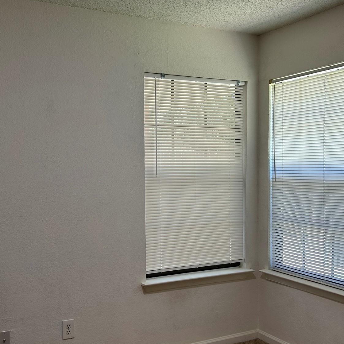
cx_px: 162
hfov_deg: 40.0
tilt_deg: -2.3
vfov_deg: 40.0
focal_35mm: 42
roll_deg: +1.3
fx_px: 472
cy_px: 189
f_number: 1.5
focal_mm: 5.7
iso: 80
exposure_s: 1/120
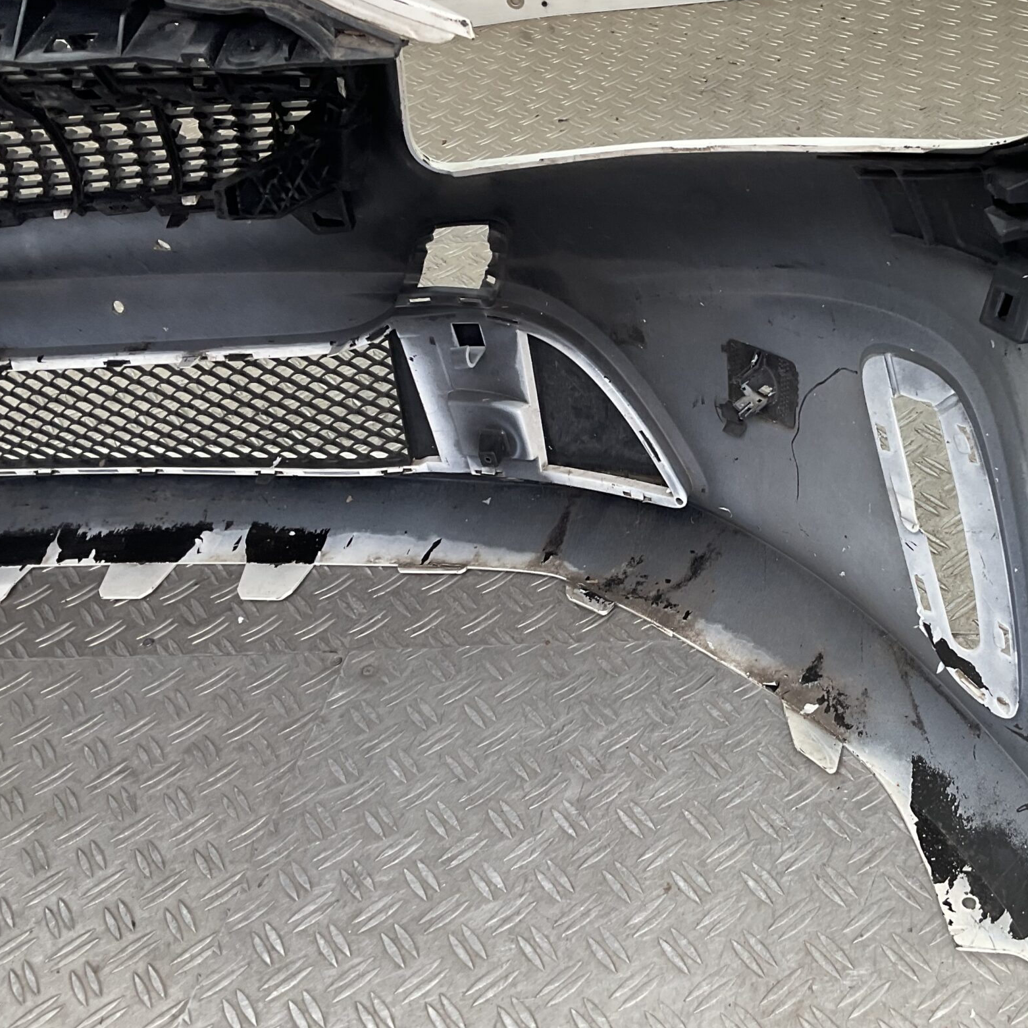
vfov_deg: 39.9
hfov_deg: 39.2
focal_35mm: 42
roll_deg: +13.2
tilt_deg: -38.3
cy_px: 438
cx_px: 741
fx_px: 1411
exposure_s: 1/120
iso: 25
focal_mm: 3
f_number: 1.8
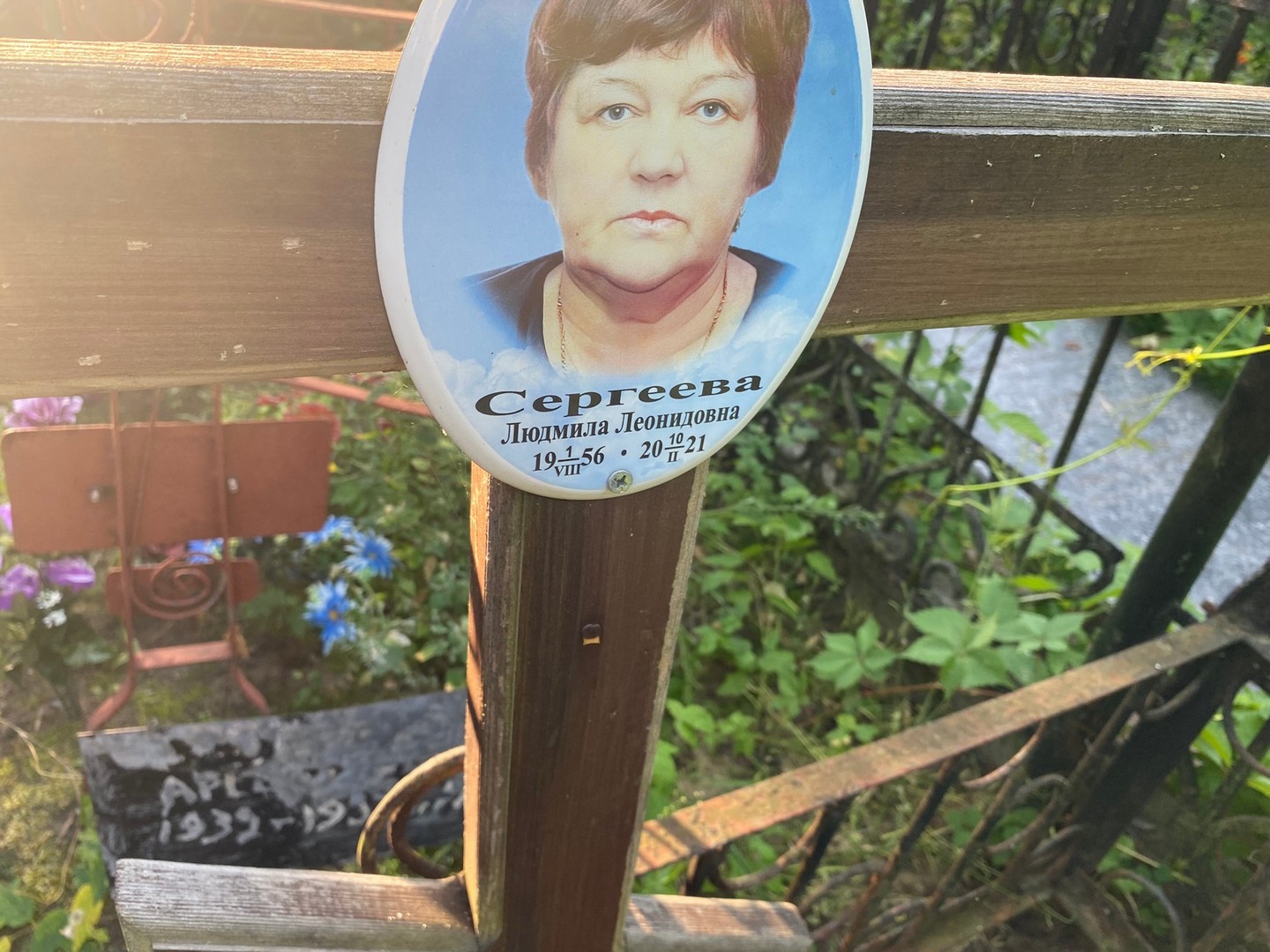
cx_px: 635
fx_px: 954
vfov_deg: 53.1
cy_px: 476
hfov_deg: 67.3
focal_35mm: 26
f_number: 1.8
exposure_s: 1/122
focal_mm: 4.25
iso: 32
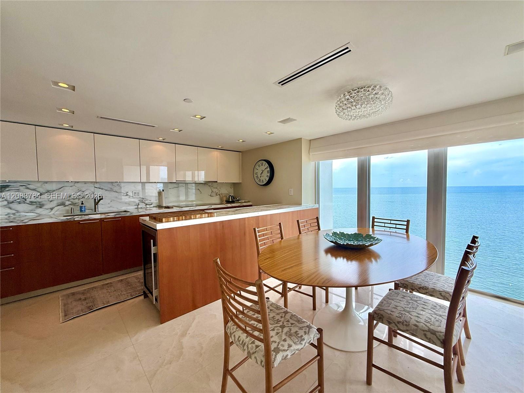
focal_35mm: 14
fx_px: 212
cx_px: 262
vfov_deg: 85.7
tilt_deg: -2.2
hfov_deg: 102.1
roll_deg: +0.6
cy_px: 196
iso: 64
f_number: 2.2
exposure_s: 1/129
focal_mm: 2.22
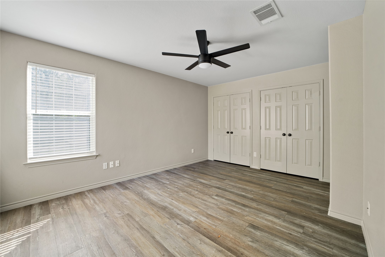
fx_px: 150
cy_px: 128
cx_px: 192
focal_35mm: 14
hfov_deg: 104.3
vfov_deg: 81.2
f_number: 8
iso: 200
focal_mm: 14
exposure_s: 1/8
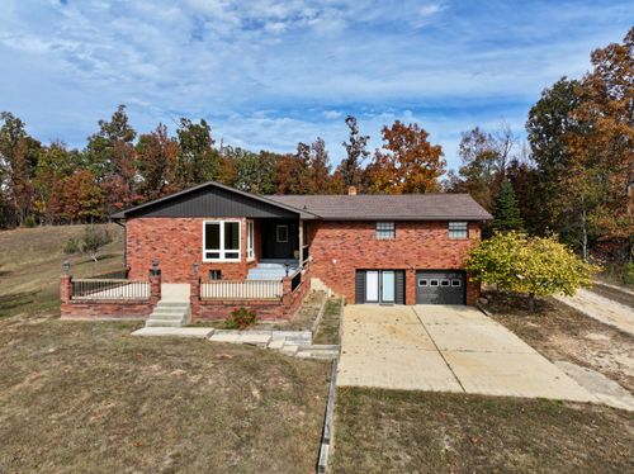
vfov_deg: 56.7
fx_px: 439
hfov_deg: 71.6
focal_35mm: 24
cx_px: 317
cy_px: 237
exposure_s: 1/2500
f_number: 2.8
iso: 110
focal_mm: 12.29
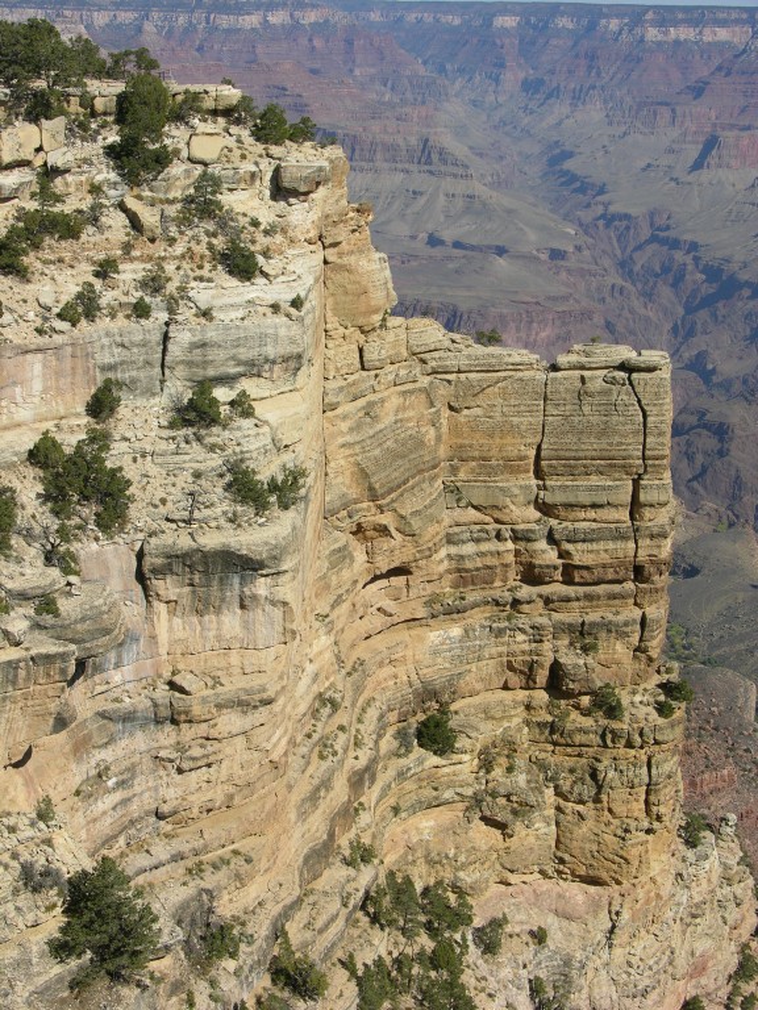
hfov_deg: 25.2
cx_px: 379
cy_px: 505
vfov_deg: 33.2
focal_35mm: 58
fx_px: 1693
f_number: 5.6
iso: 50
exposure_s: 1/420
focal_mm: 14.7
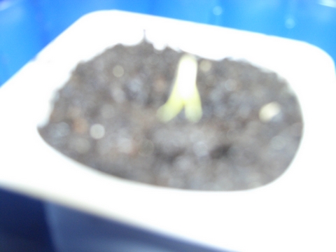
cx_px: 168
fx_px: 379
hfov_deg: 47.9
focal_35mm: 39
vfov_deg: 36.8
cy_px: 126
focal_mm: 8
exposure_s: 1/60
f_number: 2.8
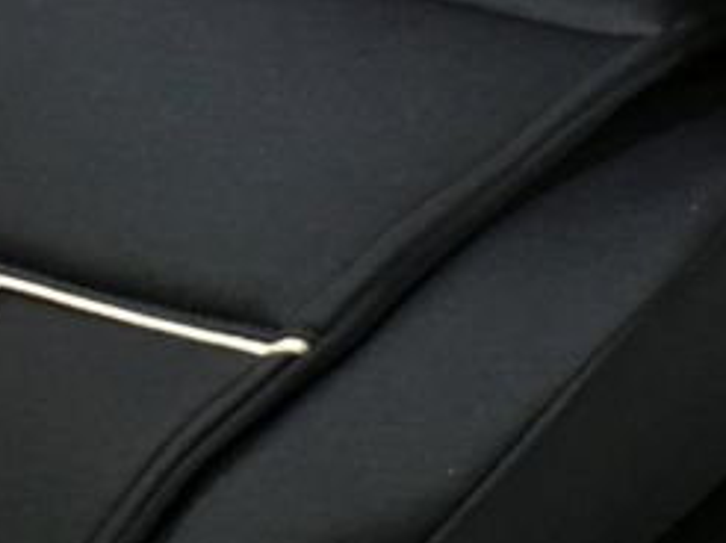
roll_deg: +10.7
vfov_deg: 12.2
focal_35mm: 118
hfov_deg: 16.5
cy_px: -124
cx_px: 83
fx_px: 2472
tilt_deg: -39.1
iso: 160
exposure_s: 1/33
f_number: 2.2
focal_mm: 4.15
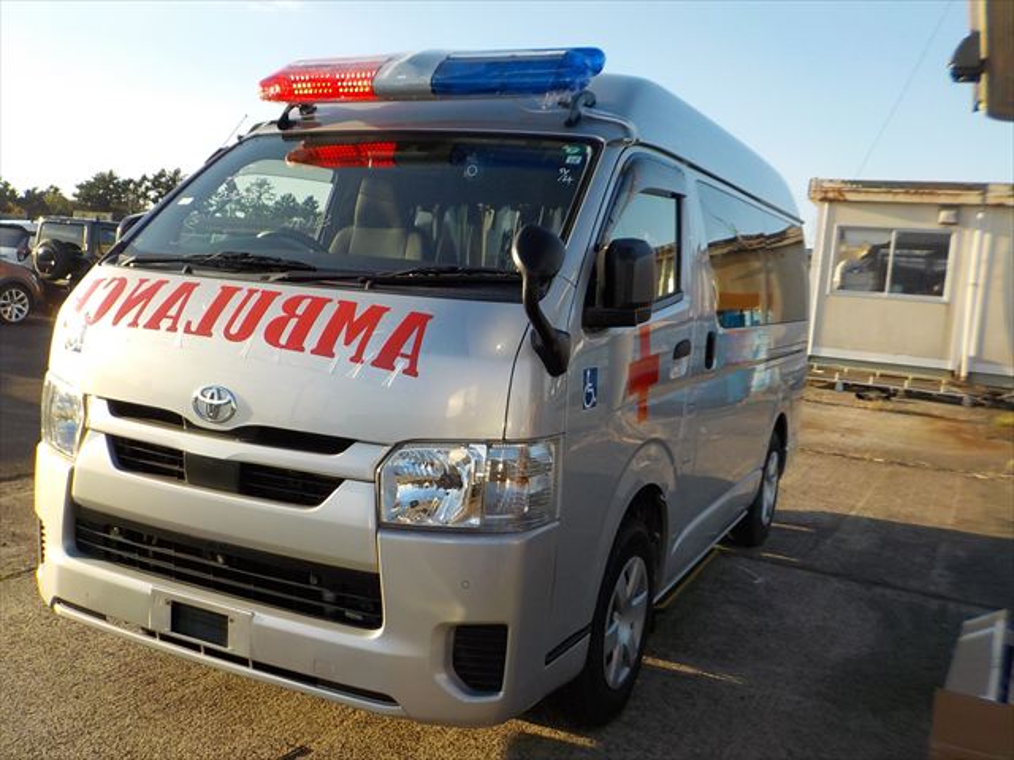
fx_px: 879
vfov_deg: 46.8
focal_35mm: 30
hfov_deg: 60.0
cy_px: 380
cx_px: 507
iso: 125
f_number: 3.3
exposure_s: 1/500
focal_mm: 4.1
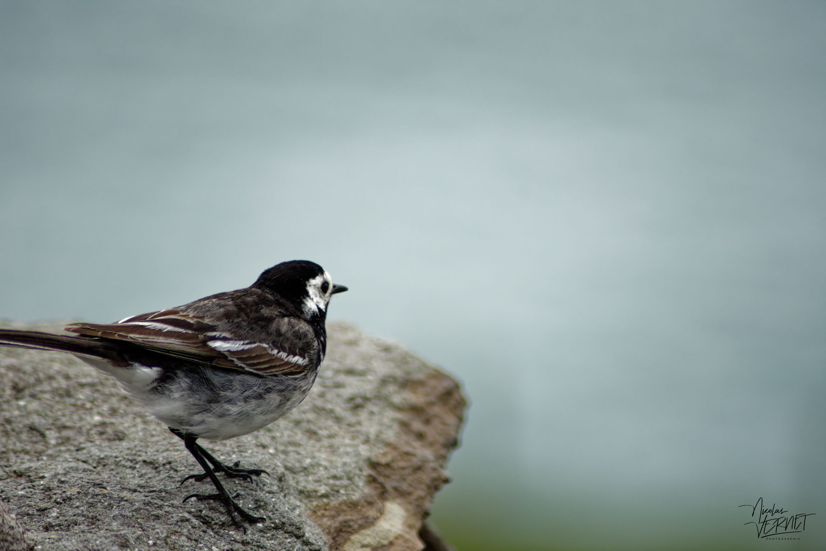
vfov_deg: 3.1
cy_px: 276
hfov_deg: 4.6
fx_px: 10325
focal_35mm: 450
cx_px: 413
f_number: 6.3
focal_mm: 300
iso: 800
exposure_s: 1/2500
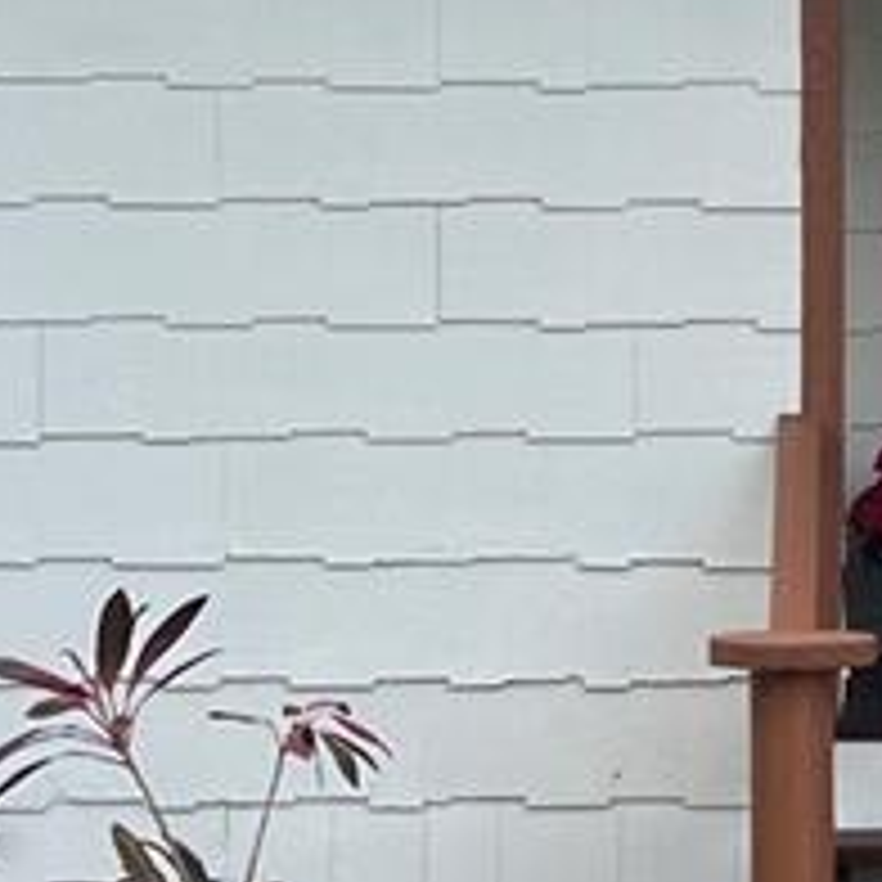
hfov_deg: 12.0
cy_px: 414
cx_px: 1206
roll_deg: +0.1
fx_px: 4065
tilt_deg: -1.4
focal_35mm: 141
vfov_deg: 12.4
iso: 50
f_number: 1.6
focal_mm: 5.1
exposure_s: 1/497
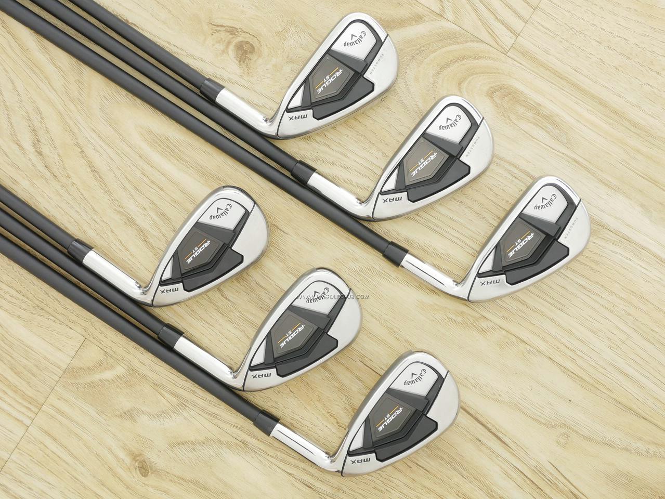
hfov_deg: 38.2
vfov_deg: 29.1
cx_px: 332
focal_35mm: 50
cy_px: 250
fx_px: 961
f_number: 4.5
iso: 1600
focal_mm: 25
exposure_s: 1/30
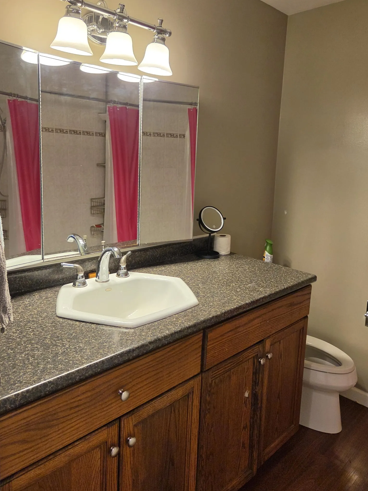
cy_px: 223
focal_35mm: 26
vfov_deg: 67.2
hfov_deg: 53.1
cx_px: 185
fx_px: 368
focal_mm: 5.4
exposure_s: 1/120
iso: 200
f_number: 1.8
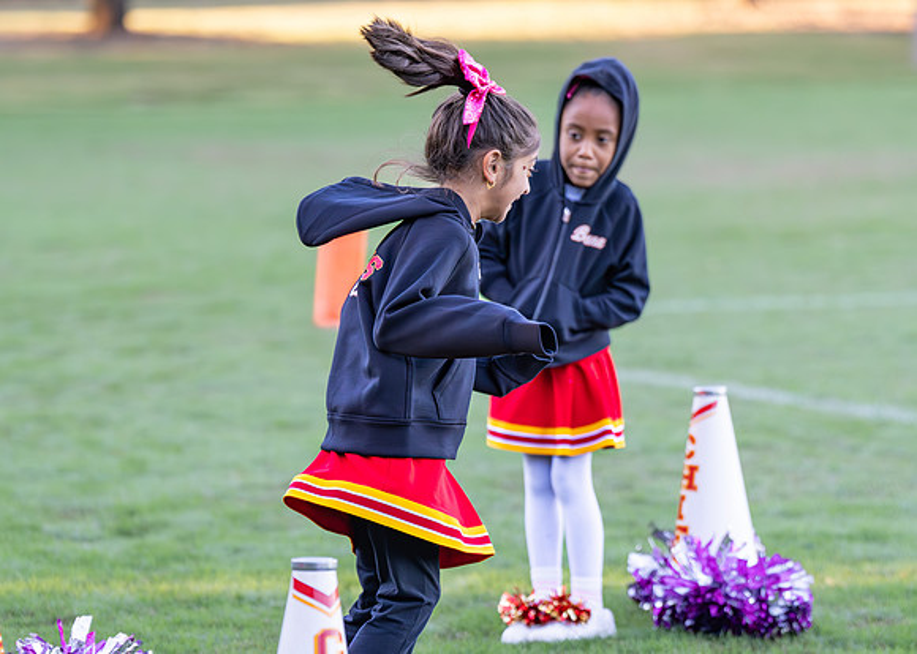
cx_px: 474
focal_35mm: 192
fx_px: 4988
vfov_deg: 7.5
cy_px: 372
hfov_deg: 10.5
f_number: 2.8
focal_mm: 125
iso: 1600
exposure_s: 1/1600
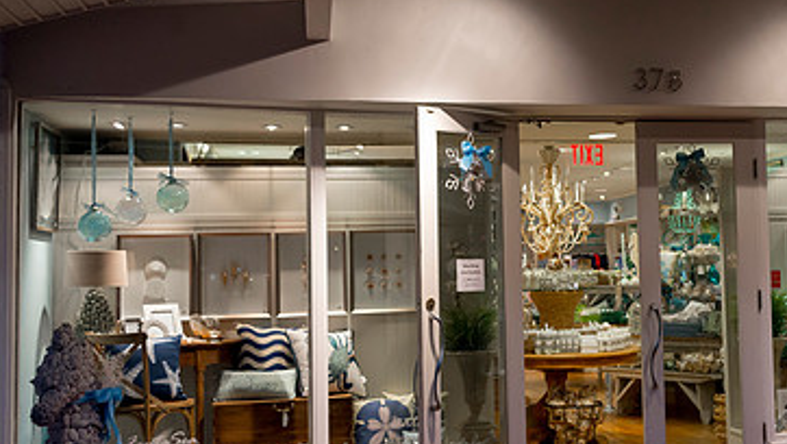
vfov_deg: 20.7
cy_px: 202
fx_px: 1211
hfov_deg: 35.0
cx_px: 621
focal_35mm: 58
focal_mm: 34
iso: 1600
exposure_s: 1/100
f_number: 4
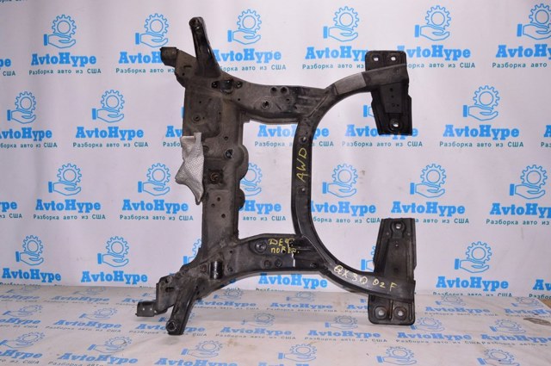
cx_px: 276
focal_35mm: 30
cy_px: 183
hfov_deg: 62.0
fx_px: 459
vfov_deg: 43.5
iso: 1600
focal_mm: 20
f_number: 8
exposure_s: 1/200
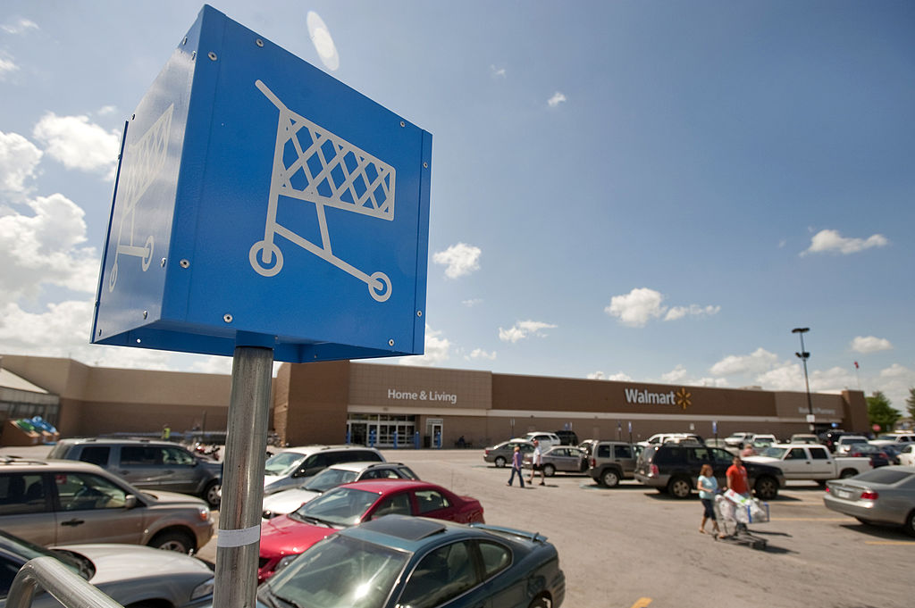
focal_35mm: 17
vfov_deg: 70.3
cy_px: 304
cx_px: 458
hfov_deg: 93.3
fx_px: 432
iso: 200
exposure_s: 1/2000
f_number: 5.6
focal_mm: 17
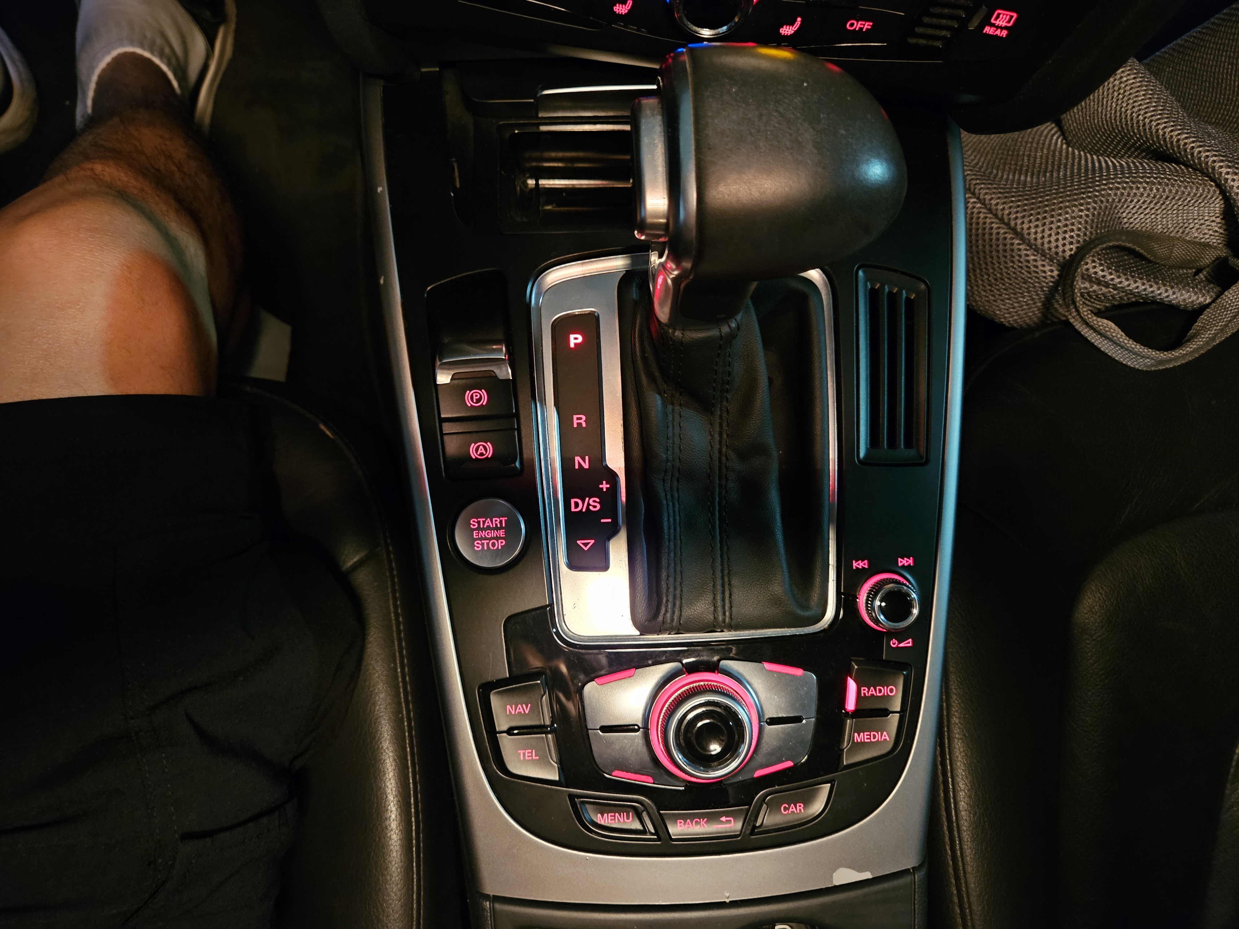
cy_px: 464
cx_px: 620
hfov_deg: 73.9
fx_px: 823
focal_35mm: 23
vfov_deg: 58.9
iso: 1000
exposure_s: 1/24
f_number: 1.8
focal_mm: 5.4
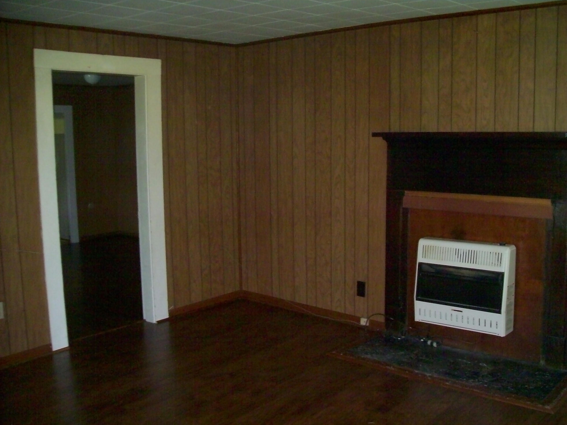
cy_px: 212
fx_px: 590
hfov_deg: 51.4
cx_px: 284
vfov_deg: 39.6
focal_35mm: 36
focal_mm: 6
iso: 160
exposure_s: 1/64
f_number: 2.7
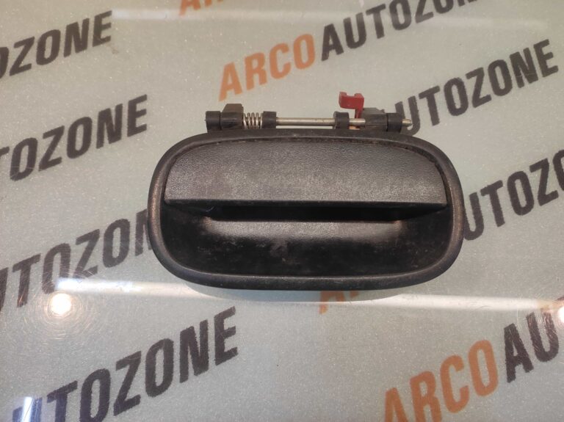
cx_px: 282
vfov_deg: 74.7
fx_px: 277
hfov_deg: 91.1
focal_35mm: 17
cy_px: 211
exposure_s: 1/33
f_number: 1.79
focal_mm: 4.74
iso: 95
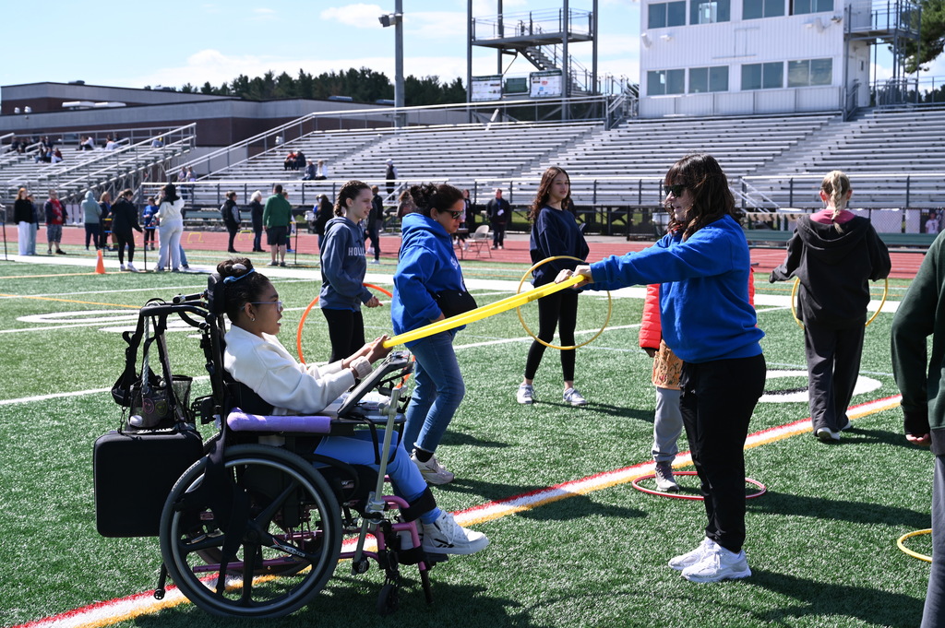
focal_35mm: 48
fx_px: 1259
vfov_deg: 28.0
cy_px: 314
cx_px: 472
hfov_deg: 41.1
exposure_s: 1/320
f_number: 6.3
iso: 100
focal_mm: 48
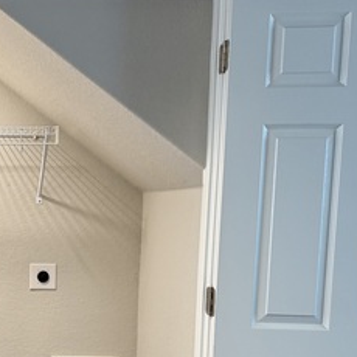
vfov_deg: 28.5
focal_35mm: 59
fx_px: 688
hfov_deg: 26.5
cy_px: 286
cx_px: -48
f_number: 1.78
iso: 320
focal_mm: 6.76
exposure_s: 1/60
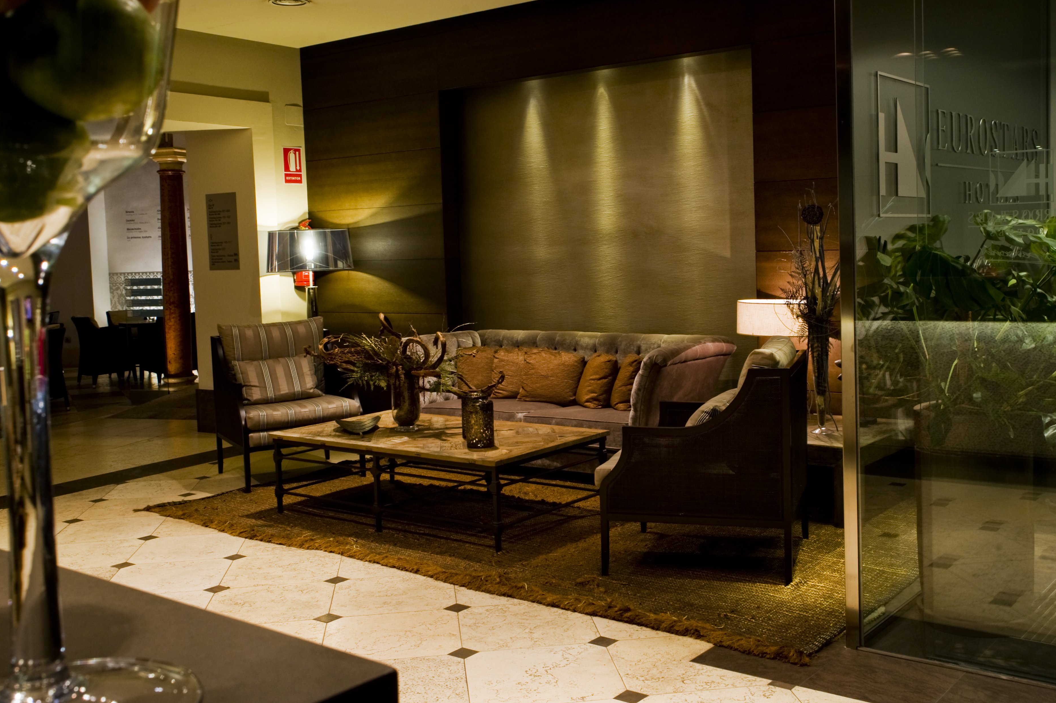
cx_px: 568
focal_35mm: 39
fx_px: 1143
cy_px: 311
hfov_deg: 49.5
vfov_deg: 34.1
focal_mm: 34
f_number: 10
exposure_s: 1/3
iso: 400
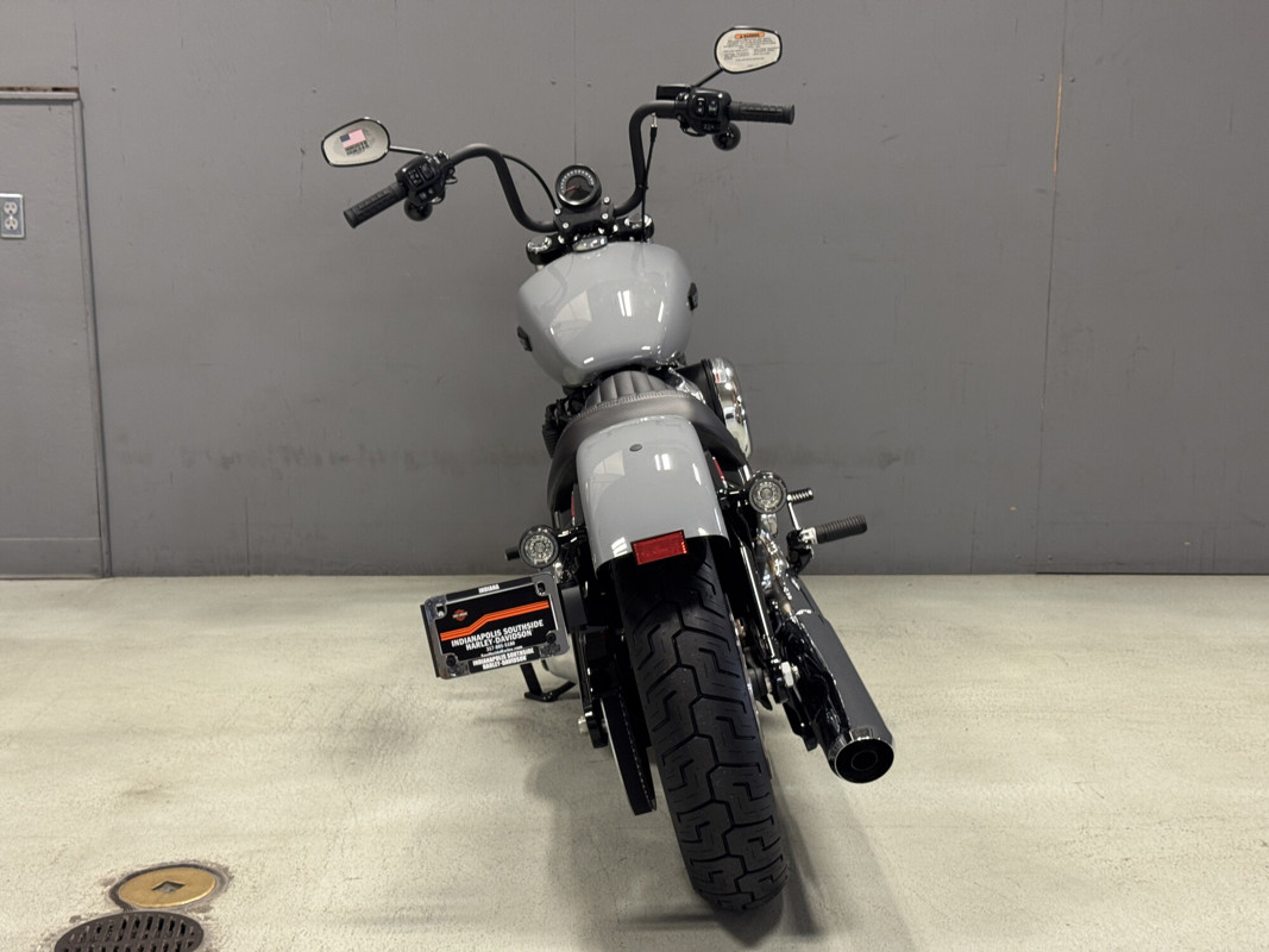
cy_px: 476
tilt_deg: -10.3
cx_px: 634
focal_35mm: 48
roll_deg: -0.5
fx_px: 1759
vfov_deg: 30.3
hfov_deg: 39.7
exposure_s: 1/60
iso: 160
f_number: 1.78
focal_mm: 6.76
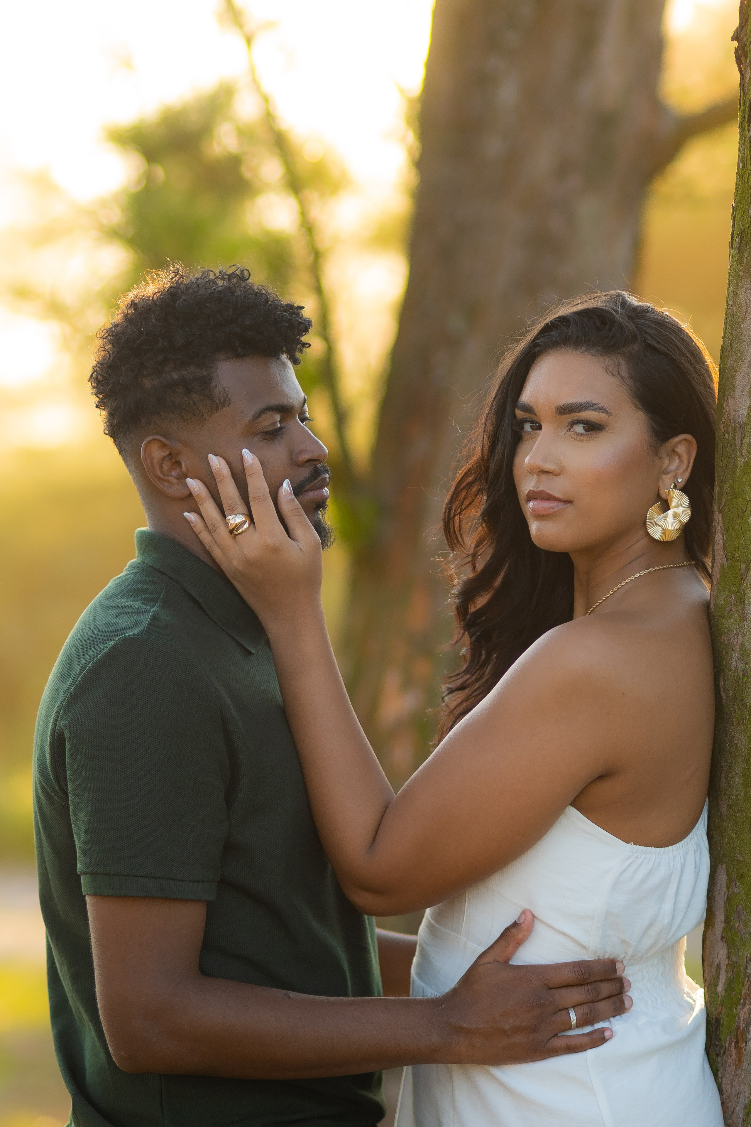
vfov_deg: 16.1
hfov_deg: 10.8
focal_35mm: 128
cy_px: 564
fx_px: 3989
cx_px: 376
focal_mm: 85
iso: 250
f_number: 2.2
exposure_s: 1/1000
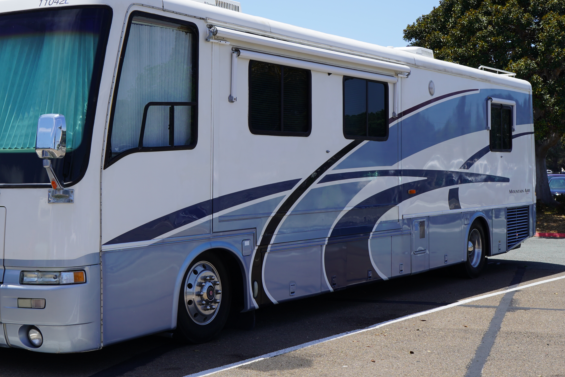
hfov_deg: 34.4
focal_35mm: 58
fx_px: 910
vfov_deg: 23.3
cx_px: 230
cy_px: 133
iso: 100
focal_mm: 36
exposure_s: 1/160
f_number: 10
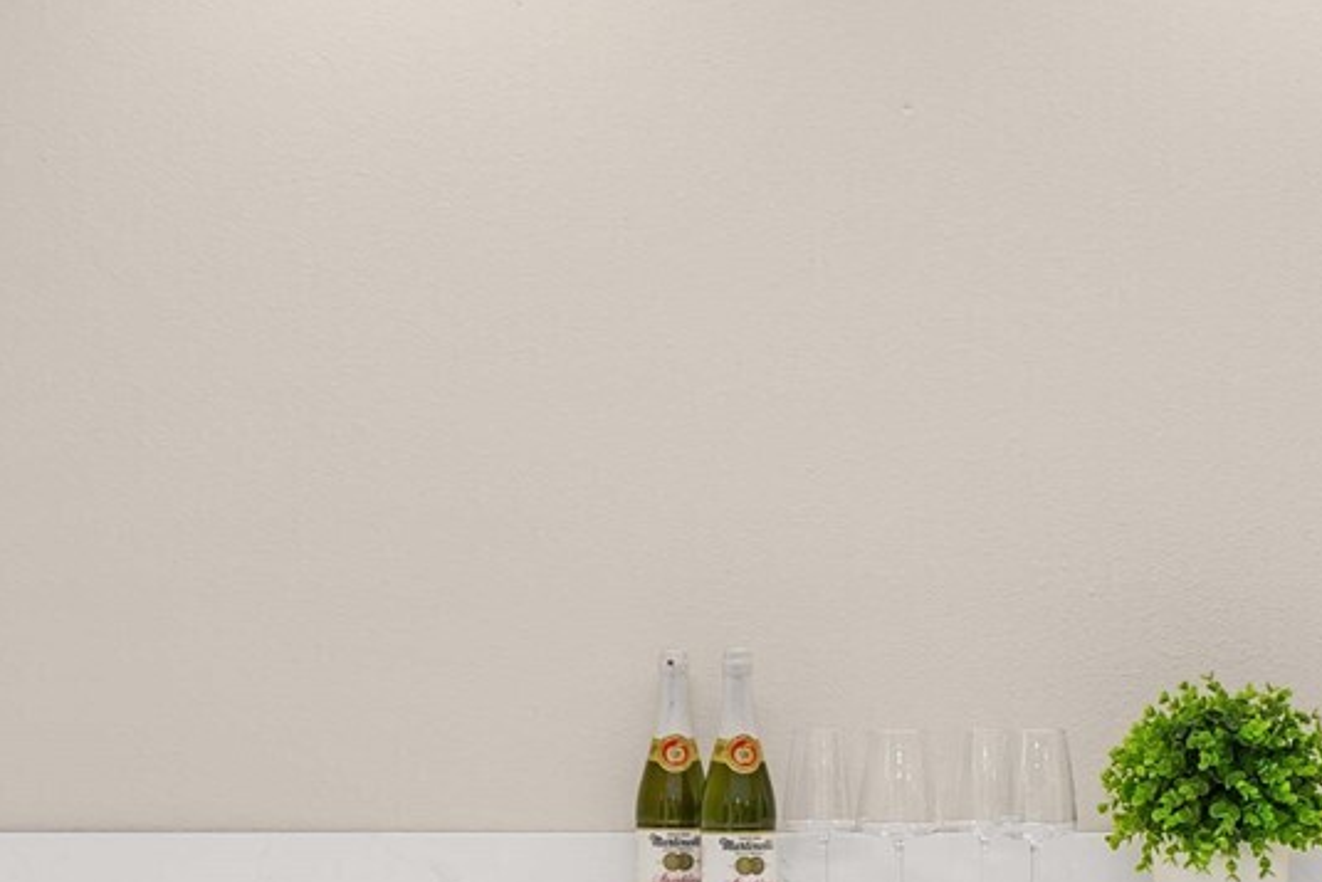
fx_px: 2791
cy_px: 815
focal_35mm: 76
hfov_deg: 26.5
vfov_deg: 17.7
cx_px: 844
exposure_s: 1/13
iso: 1000
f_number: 7.1
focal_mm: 24
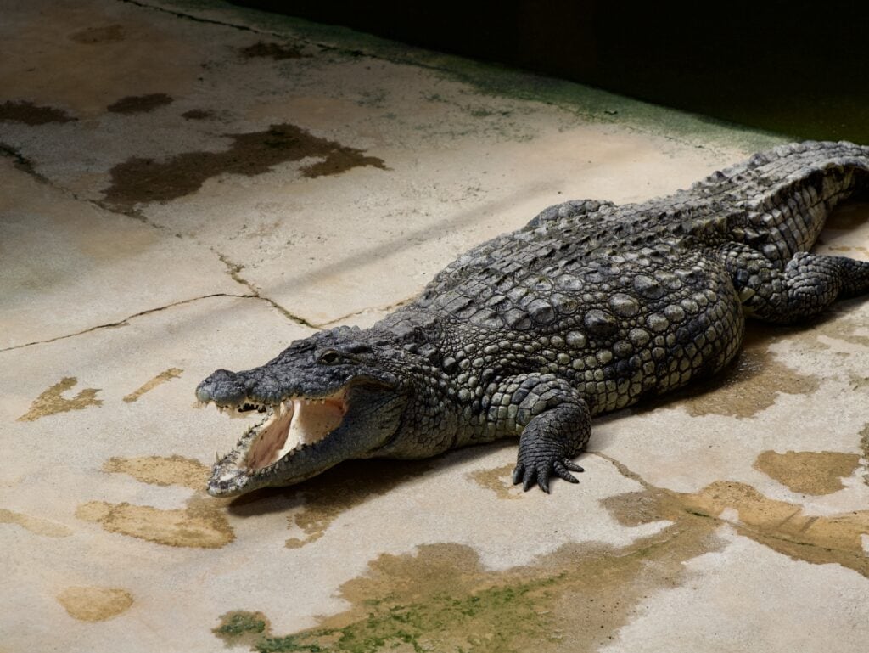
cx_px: 434
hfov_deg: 16.4
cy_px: 326
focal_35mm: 120
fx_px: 3014
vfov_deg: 12.4
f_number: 4.5
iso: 100
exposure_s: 1/320
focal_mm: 60
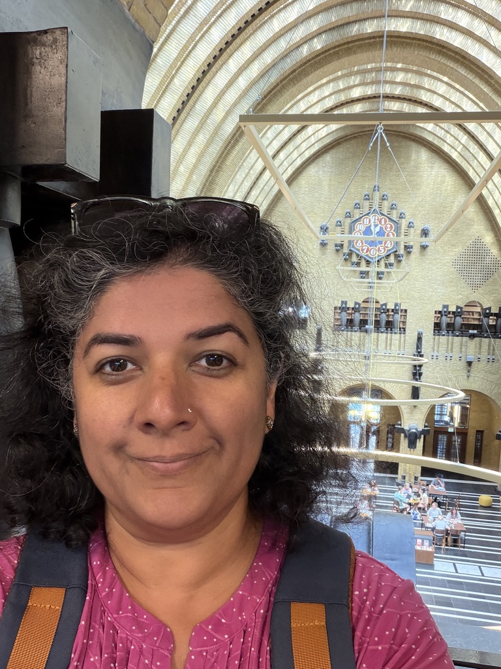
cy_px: 334
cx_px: 250
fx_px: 579
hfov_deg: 46.8
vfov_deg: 60.0
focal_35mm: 30
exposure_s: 1/52
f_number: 1.9
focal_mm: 2.71
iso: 320
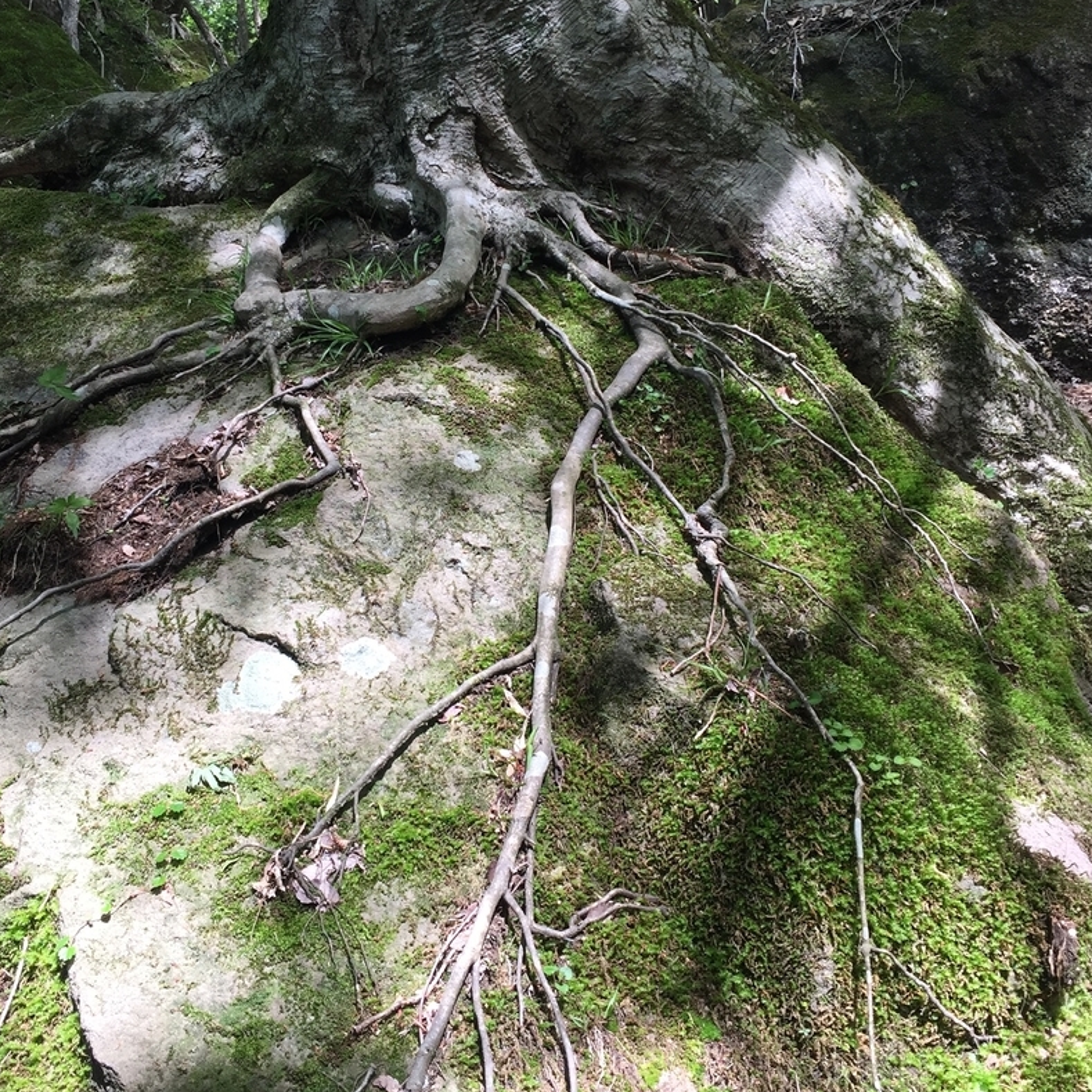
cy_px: 473
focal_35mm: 39
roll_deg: +3.0
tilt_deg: +6.6
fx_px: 1392
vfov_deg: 42.7
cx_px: 490
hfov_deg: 42.8
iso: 32
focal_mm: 4.15
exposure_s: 1/180
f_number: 2.2
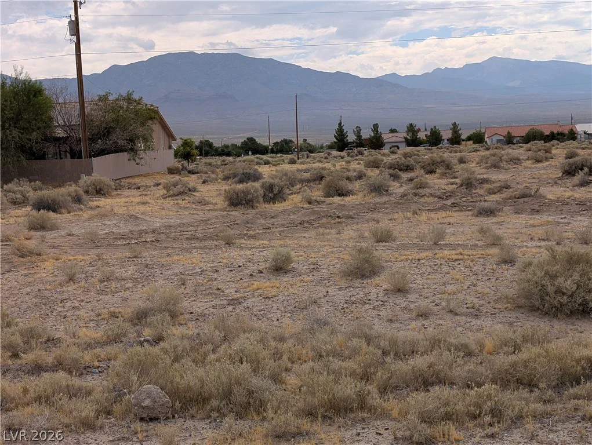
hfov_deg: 38.9
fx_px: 839
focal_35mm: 49
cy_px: 222
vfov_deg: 29.7
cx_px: 296
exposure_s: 1/1650
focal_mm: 6.9
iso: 22
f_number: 1.68
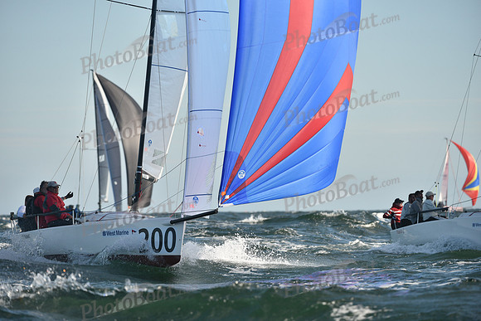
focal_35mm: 300
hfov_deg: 6.9
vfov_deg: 4.6
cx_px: 240
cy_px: 160
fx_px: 4009
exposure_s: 1/1250
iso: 250
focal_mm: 300
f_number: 5.6
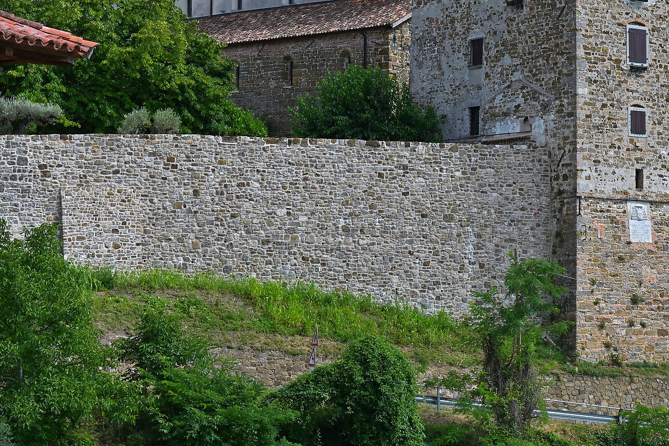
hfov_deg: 19.6
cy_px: 124
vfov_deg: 13.3
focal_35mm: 103
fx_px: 1913
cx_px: 543
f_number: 20
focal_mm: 55
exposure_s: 1/80
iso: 200
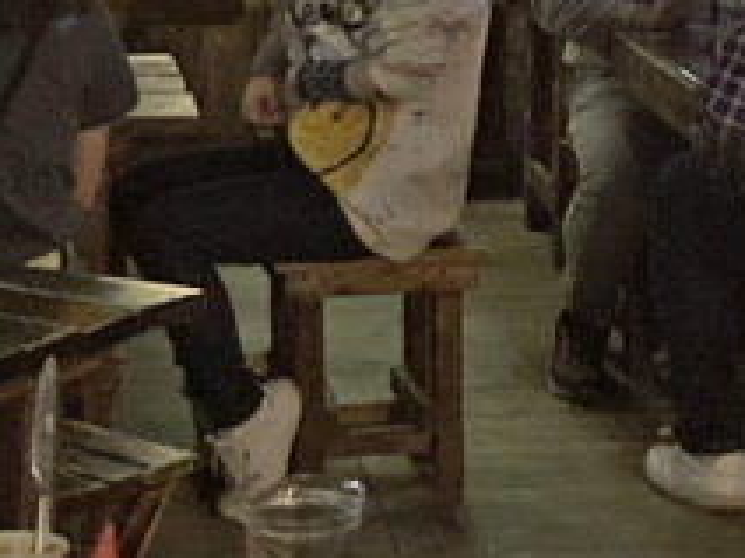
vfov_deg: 10.8
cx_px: 503
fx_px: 2905
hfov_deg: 14.6
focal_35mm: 135
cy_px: -140
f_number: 1.8
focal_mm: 3.99
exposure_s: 1/15
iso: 1250
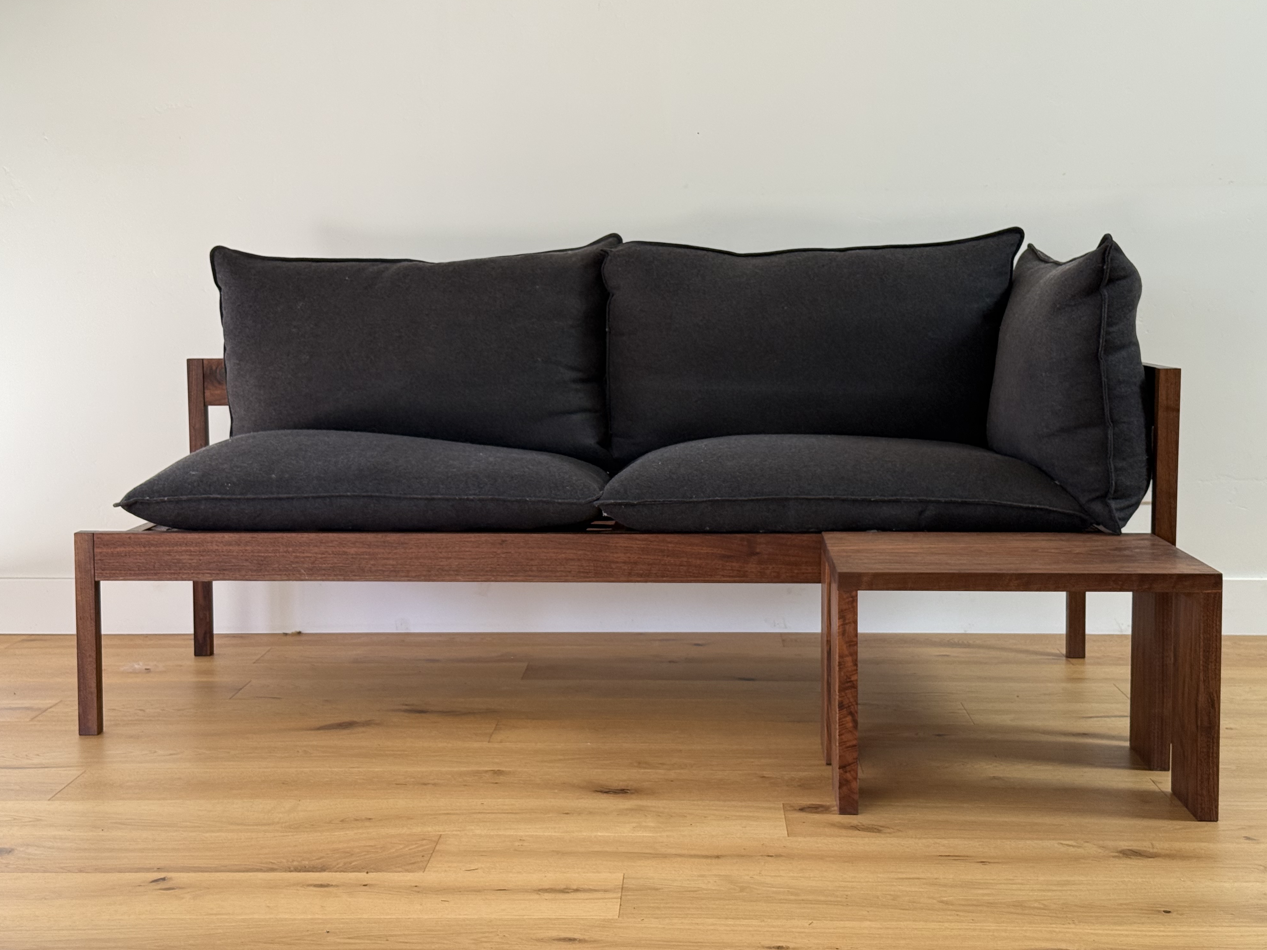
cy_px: 476
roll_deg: +0.6
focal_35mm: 49
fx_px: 1793
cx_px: 630
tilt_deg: -5.2
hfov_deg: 38.9
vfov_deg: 29.7
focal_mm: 6.76
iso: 100
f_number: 1.78
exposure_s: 1/68
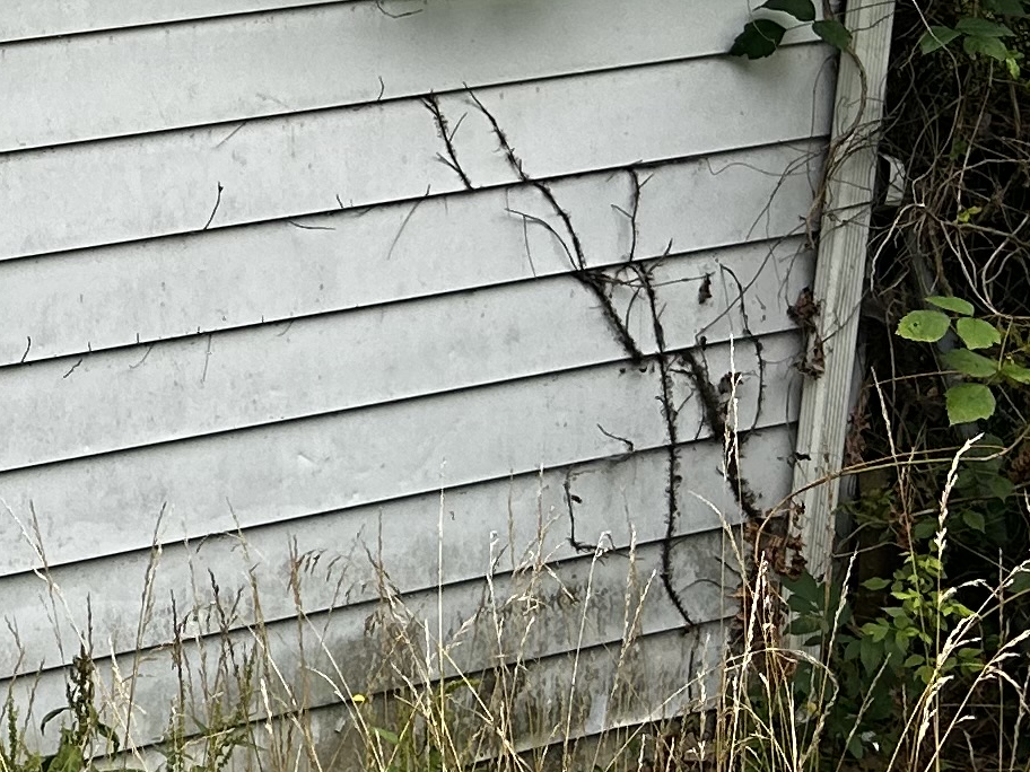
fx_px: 3422
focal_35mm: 115
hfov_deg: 14.7
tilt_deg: -10.3
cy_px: -271
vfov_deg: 12.4
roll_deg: -0.3
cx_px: -910
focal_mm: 5.7
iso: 50
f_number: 1.5
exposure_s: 1/940
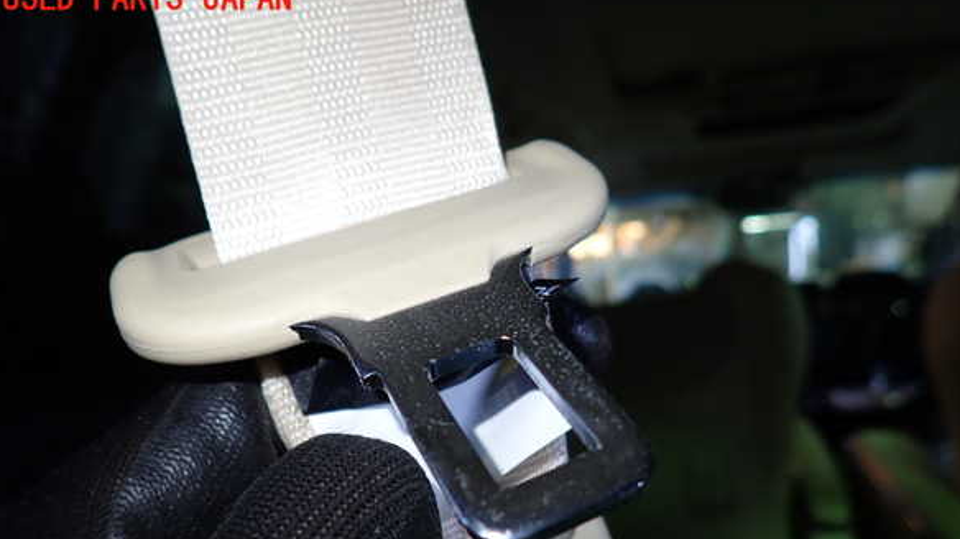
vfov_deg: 41.0
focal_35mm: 28
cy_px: 348
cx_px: 487
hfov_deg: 67.9
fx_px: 712
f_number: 2
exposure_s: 1/60
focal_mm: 4.5
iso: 160
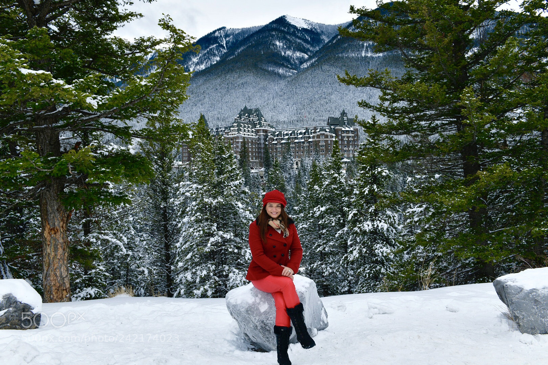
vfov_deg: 41.1
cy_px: 182
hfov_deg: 58.7
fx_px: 487
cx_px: 274
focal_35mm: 32
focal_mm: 32
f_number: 8
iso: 100
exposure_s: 1/50
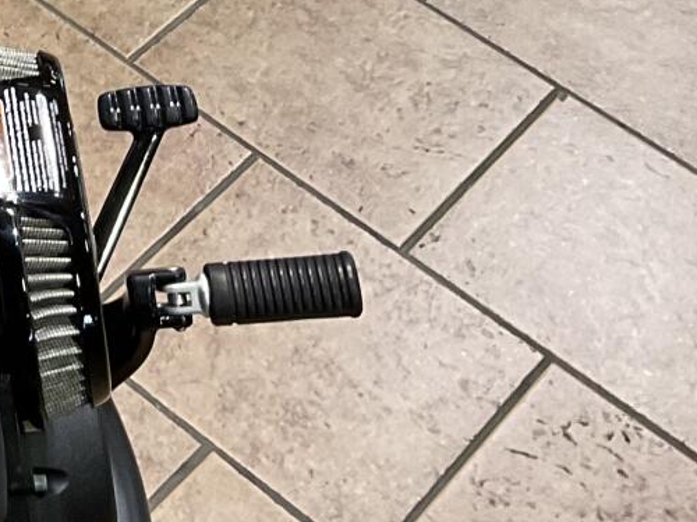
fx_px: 2336
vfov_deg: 11.9
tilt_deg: -38.4
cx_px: -431
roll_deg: -2.8
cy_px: -369
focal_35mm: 116
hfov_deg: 15.3
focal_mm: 3
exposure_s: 1/60
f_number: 1.8
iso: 80
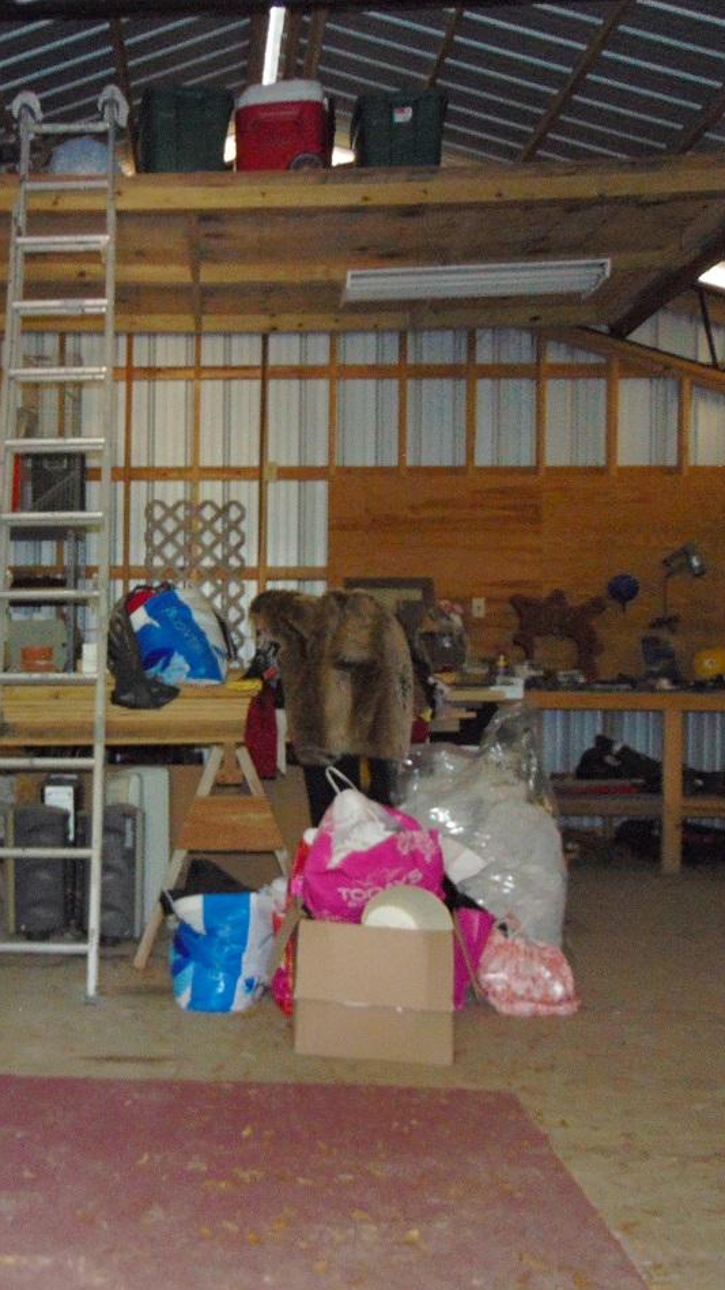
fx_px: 1265
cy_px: 645
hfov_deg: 30.7
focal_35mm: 37
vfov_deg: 54.0
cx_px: 91
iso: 200
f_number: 3
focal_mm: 4.5
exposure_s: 1/30
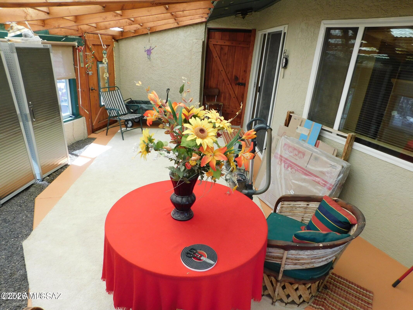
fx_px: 274
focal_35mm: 23
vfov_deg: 58.9
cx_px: 206
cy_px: 155
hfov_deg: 73.9
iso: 125
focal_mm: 4
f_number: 3
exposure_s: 1/160
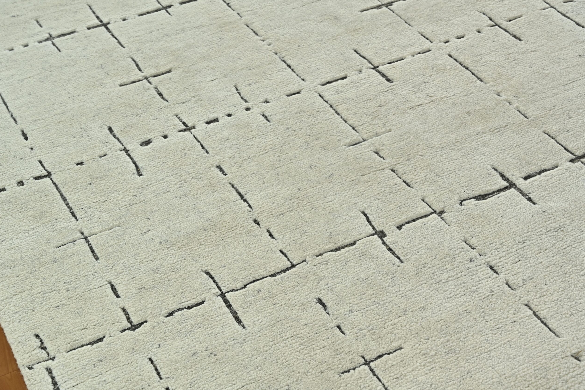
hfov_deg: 33.4
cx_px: 291
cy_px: 193
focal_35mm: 60
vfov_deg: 22.6
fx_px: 975
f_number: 9
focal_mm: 59
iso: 160
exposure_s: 1/125
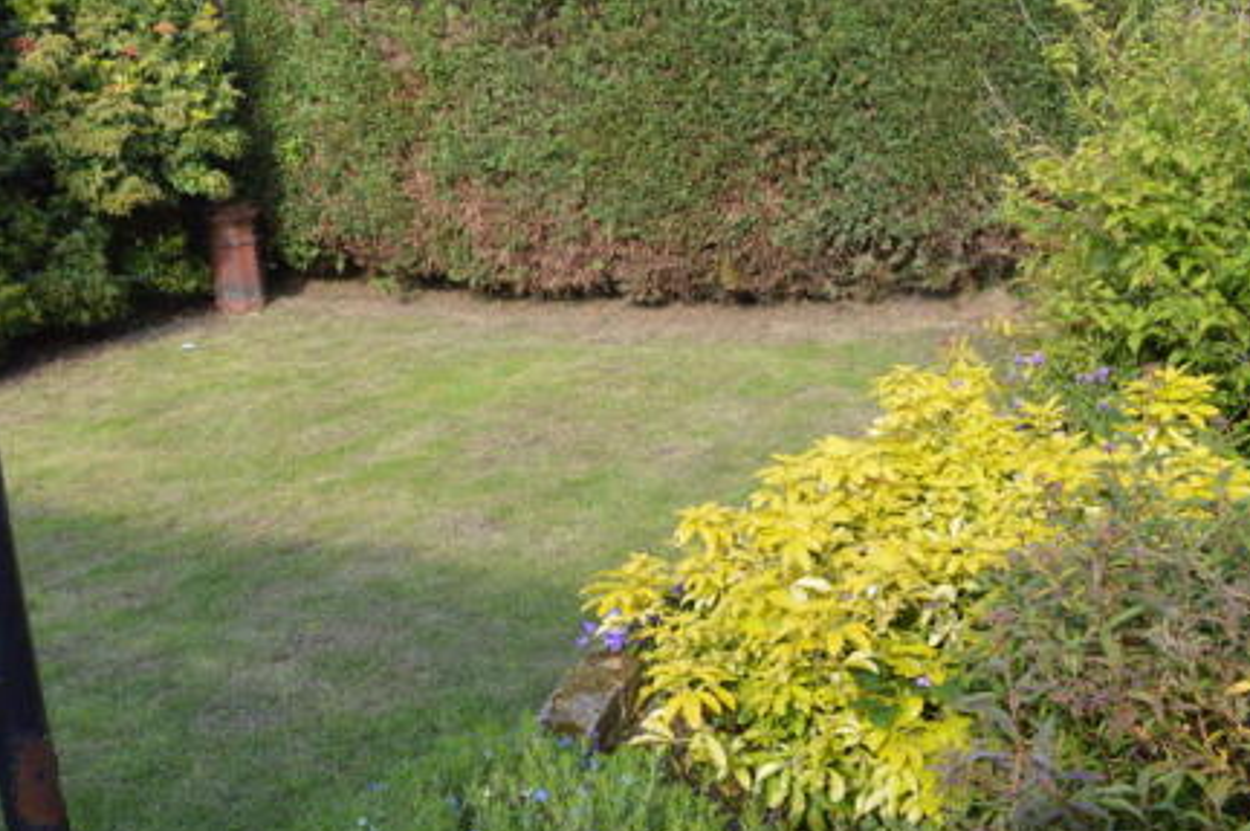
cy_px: 391
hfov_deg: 47.1
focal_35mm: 41
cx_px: 483
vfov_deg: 32.5
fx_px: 1422
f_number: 5.6
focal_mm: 18
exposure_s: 1/125
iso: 110
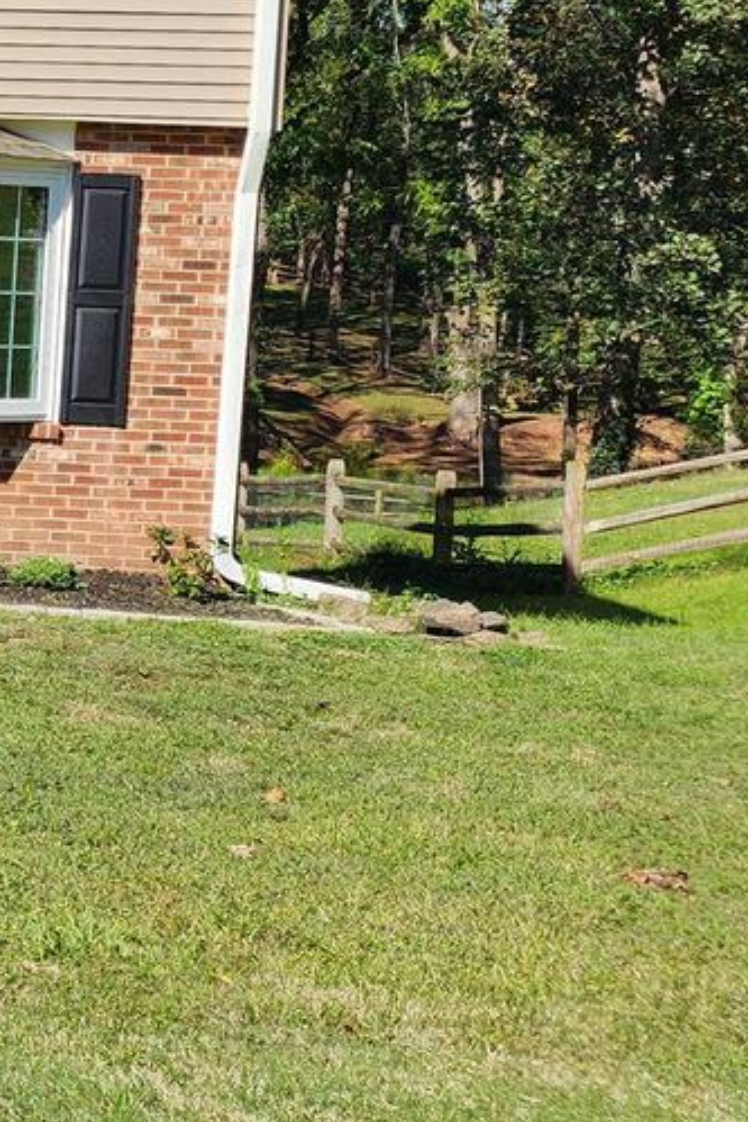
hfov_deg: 15.0
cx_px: -856
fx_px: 2149
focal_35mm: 69
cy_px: 297
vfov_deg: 28.8
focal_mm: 6.4
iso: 12
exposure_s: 1/814
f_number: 1.8
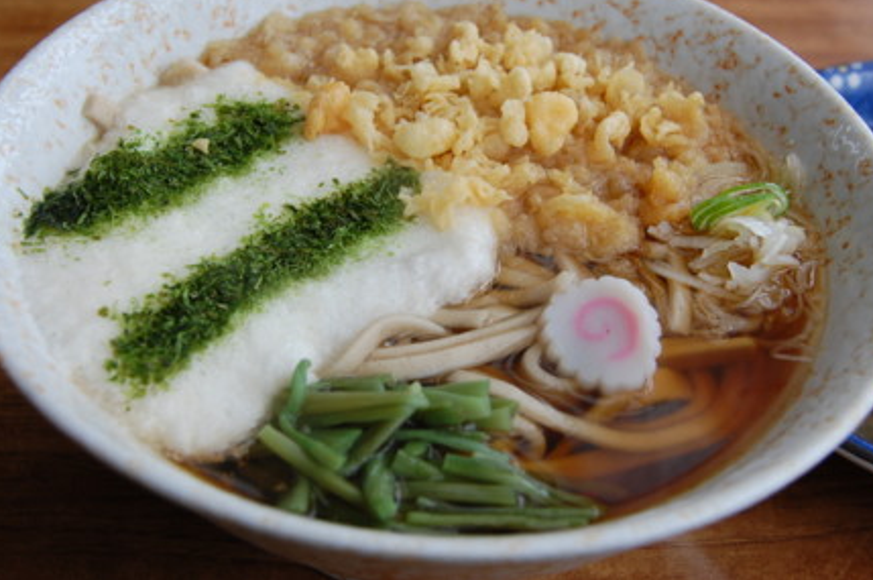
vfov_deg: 17.7
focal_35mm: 77
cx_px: 497
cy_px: 244
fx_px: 1865
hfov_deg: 26.3
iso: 360
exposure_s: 1/60
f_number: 8
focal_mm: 44
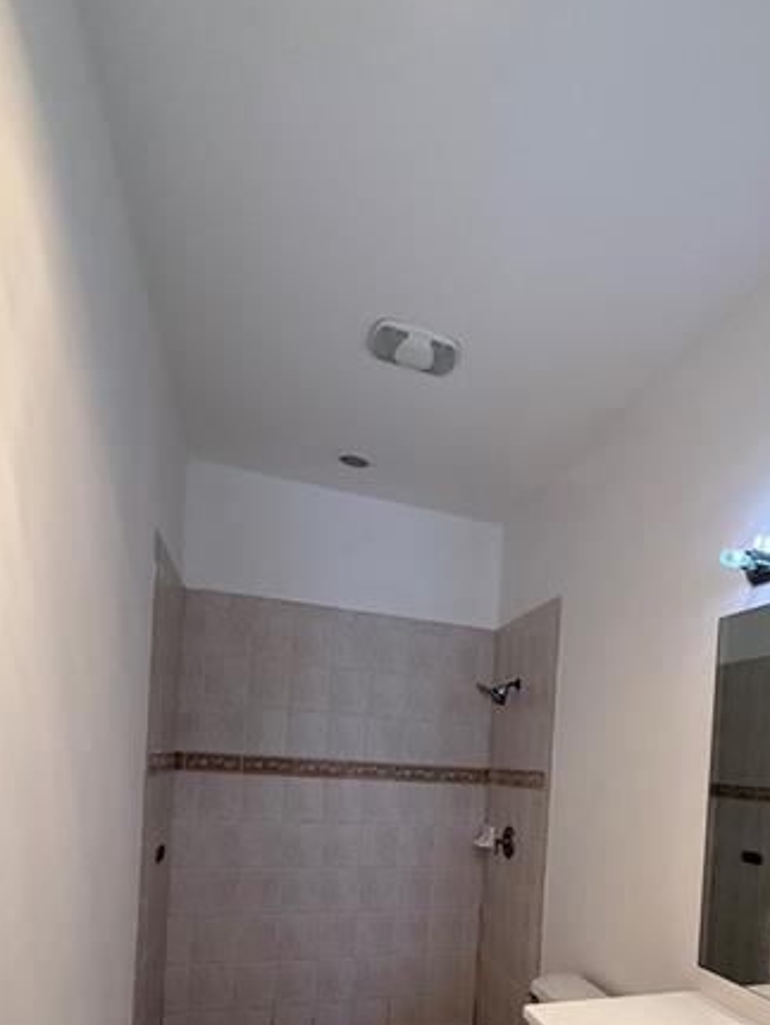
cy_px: 789
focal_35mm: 25
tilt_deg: +0.0
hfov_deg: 51.8
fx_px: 741
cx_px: 606
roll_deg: -3.3
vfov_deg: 64.5
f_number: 2.2
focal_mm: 2.22
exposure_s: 1/120
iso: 160
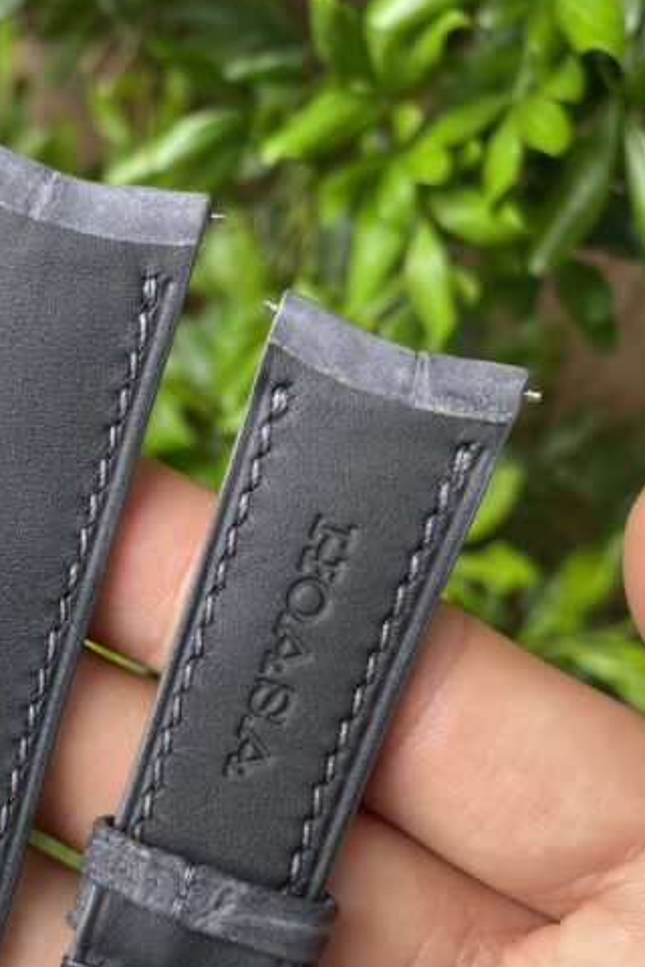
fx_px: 1263
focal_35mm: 47
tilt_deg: -82.7
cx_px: 87
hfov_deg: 27.8
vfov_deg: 40.8
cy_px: 720
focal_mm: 4.25
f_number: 1.8
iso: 40
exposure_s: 1/122
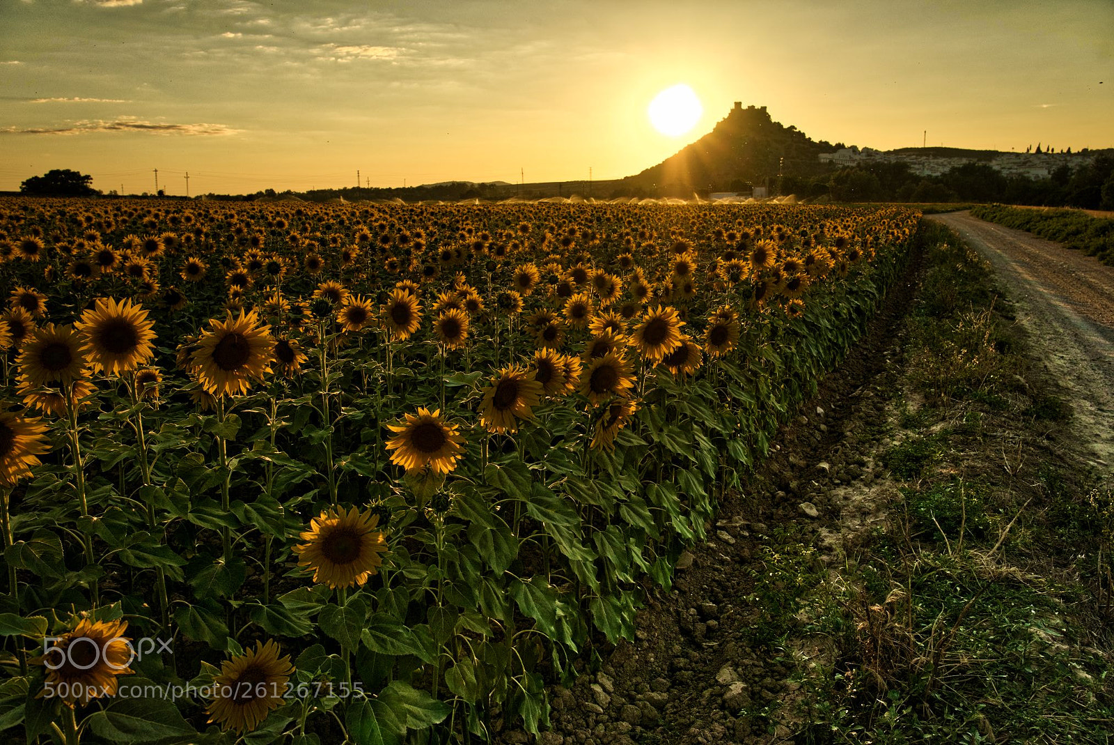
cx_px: 557
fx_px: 929
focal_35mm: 30
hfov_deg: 61.9
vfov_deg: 43.7
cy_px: 372
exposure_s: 1/800
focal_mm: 30
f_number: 8
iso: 160
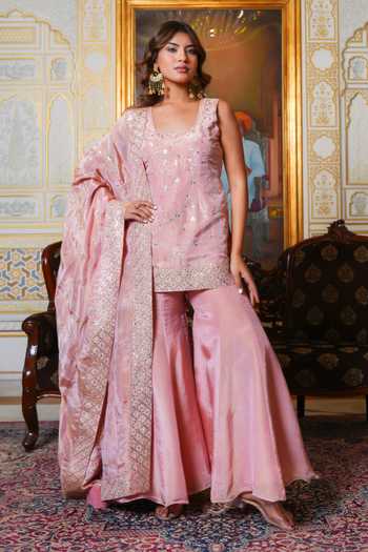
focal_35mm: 29
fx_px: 445
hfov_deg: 45.0
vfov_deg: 63.7
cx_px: 184
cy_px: 276
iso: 100
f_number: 4.5
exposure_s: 1/160
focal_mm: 29
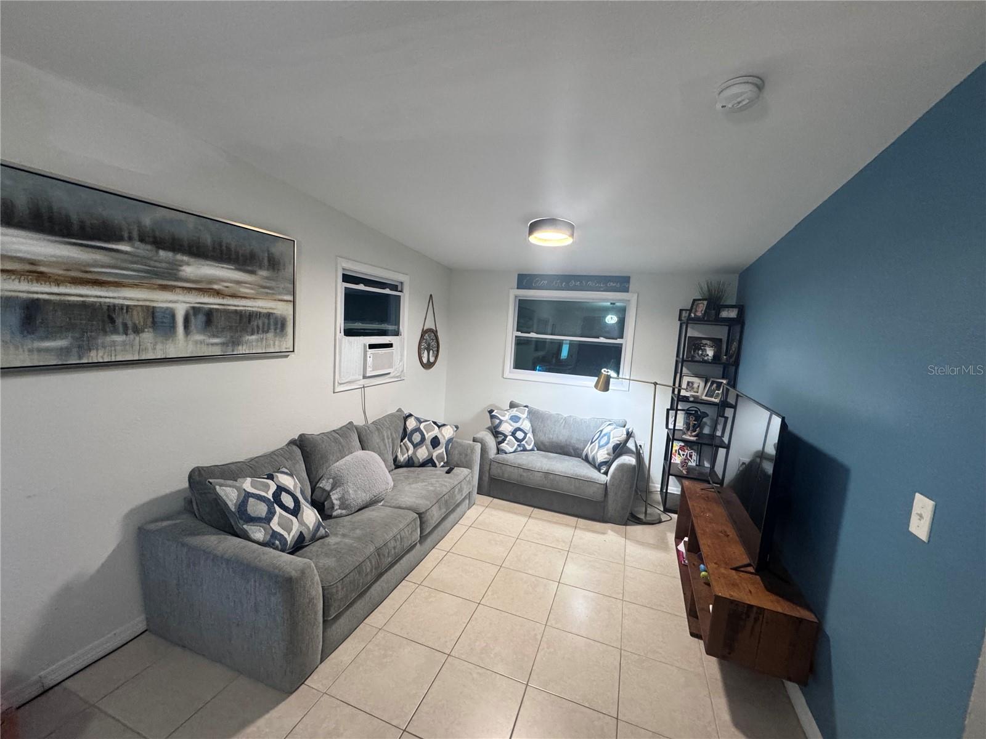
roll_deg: -3.9
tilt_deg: -6.3
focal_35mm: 14
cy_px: 370
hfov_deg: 102.1
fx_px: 399
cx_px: 493
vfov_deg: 85.7
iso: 400
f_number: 2.2
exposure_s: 1/60
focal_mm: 2.22
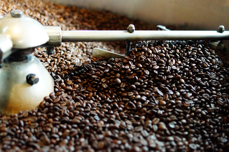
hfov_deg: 46.4
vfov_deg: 31.8
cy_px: 76
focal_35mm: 42
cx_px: 114
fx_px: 267
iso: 6400
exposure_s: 1/800
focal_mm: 28
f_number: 1.8
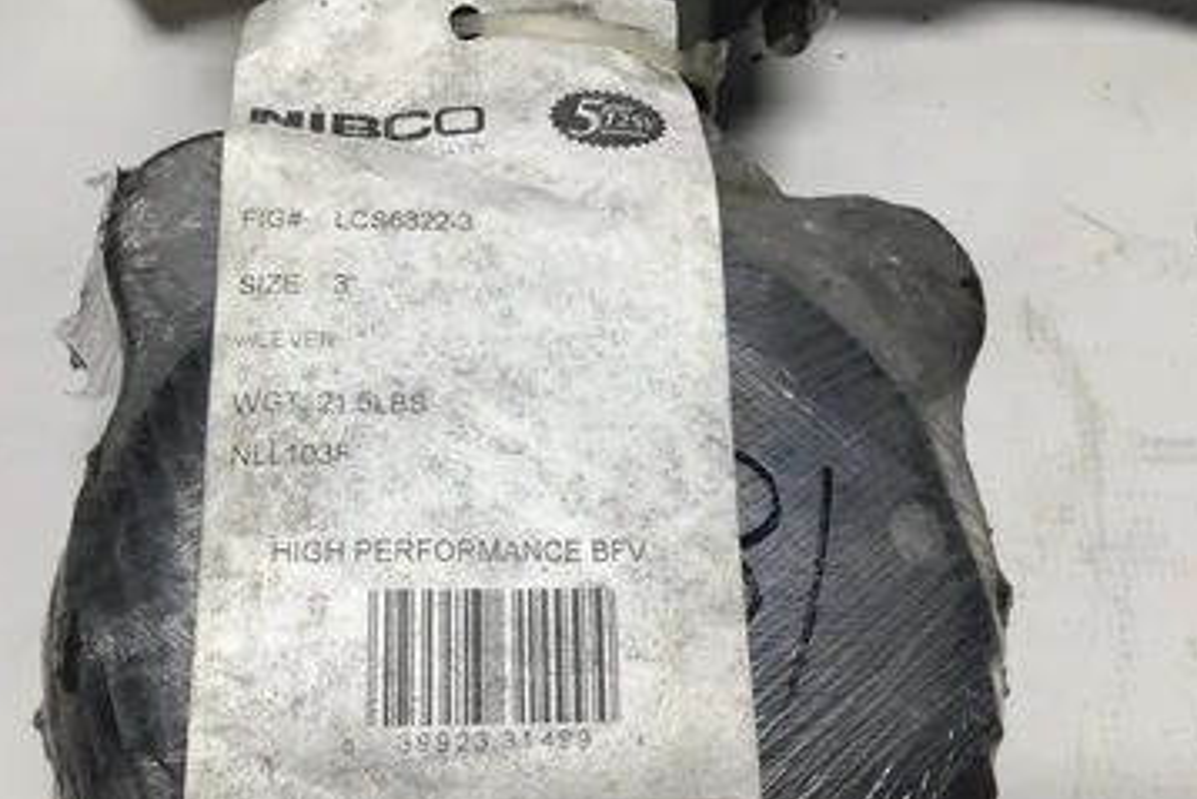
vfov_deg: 36.9
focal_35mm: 36
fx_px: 1197
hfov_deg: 53.0
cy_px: 441
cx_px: 548
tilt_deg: -65.3
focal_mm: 3.3
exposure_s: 1/201
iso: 25
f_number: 2.4
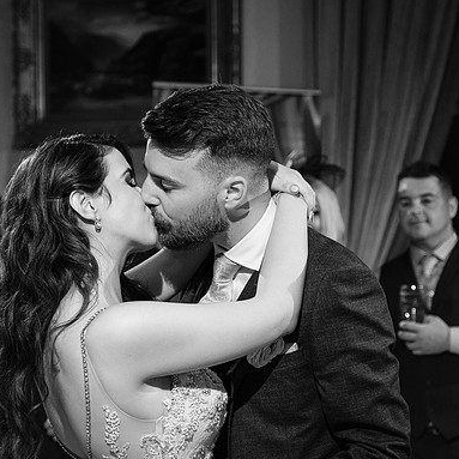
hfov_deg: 21.6
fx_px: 1200
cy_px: 231
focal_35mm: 80
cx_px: 211
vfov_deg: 21.7
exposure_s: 1/125
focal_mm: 38.8
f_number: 2.8
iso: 640
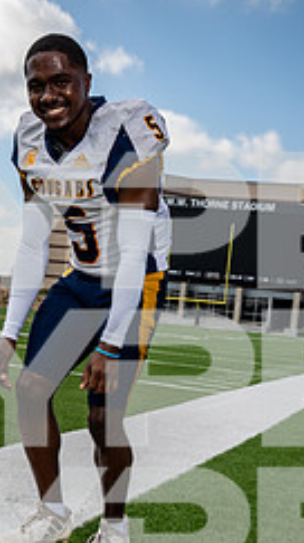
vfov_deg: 30.7
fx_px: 978
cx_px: 80
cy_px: 380
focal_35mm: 68
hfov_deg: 17.6
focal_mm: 35
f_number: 8
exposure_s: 1/250
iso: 125
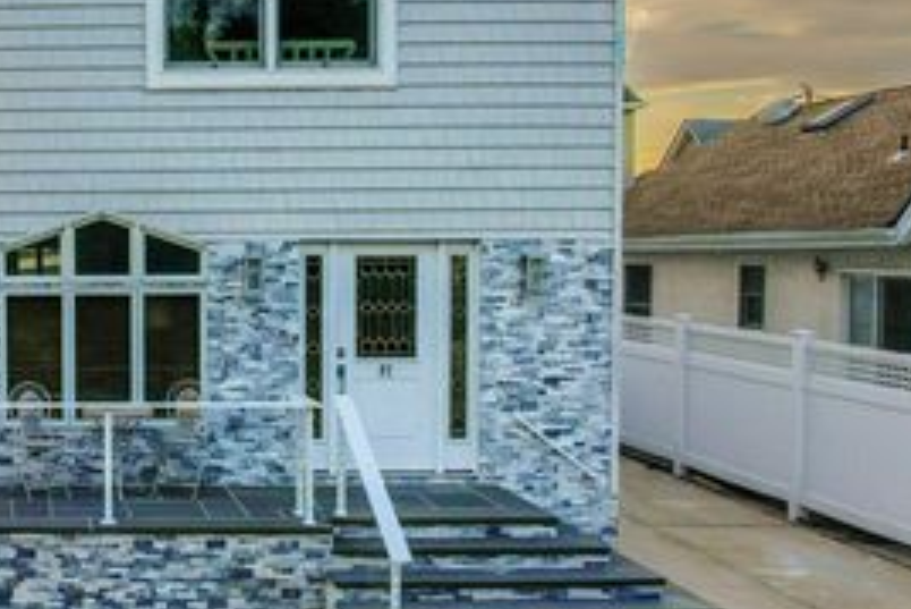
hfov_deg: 46.4
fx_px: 1038
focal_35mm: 41
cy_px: 168
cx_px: 279
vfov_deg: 32.2
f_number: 2.8
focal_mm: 8.38
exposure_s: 1/320
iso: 110
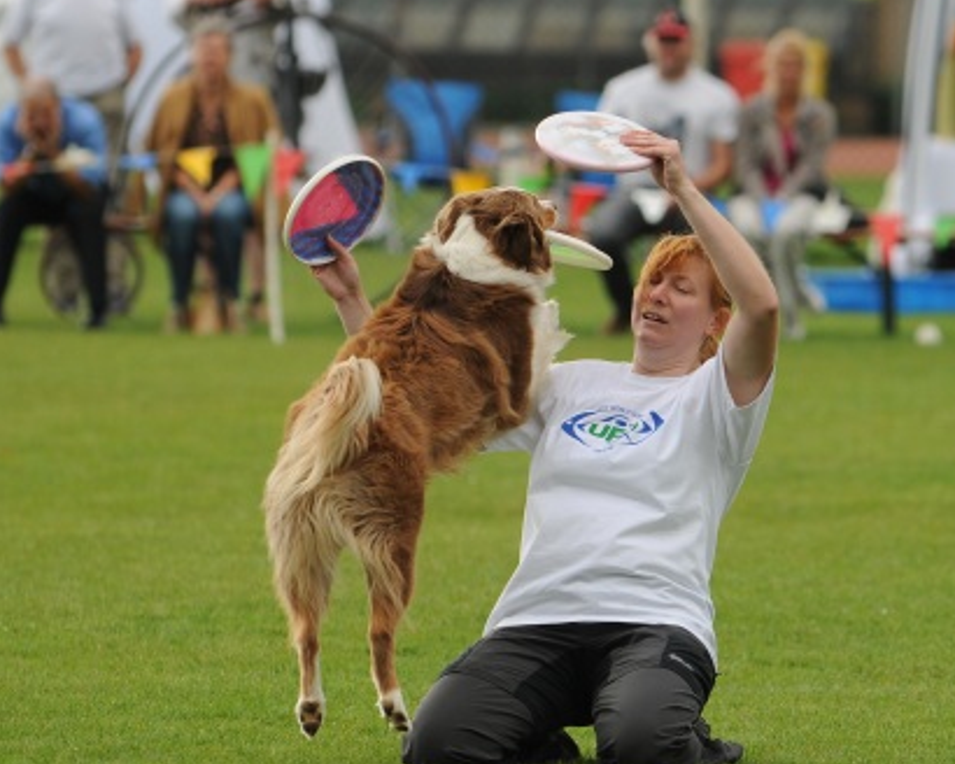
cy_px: 395
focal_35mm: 549
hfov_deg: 3.5
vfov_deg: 2.8
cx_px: 657
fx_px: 15517
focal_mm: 200
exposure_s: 1/800
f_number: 3.5
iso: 200
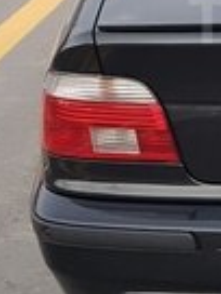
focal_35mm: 95
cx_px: 355
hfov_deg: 14.3
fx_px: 809
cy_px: 19
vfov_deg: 20.2
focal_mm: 4.2
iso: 250
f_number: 1.7
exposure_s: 1/33
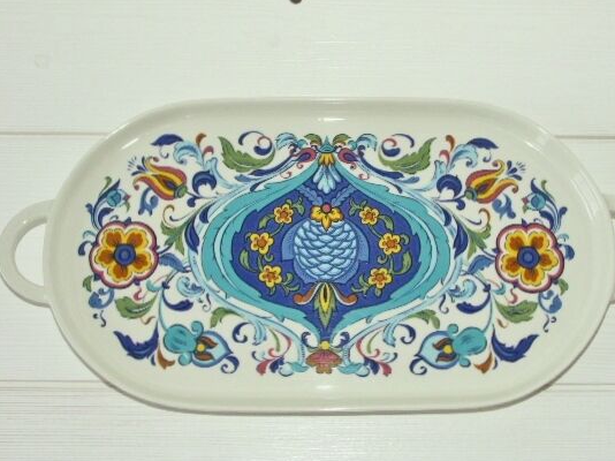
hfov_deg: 38.9
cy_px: 234
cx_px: 328
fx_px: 870
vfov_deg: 29.7
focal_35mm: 49
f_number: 5
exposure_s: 1/50
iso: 200
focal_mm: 10.52
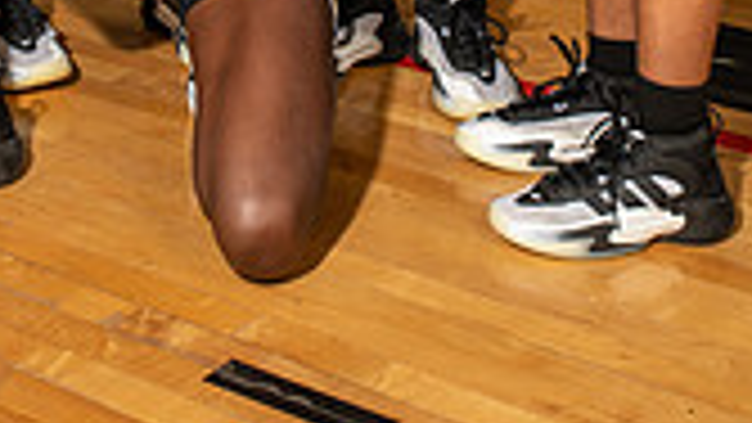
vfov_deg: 10.7
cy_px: -536
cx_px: 185
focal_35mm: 99
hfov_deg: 21.4
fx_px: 1974
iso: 320
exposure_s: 1/250
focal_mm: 35
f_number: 6.3
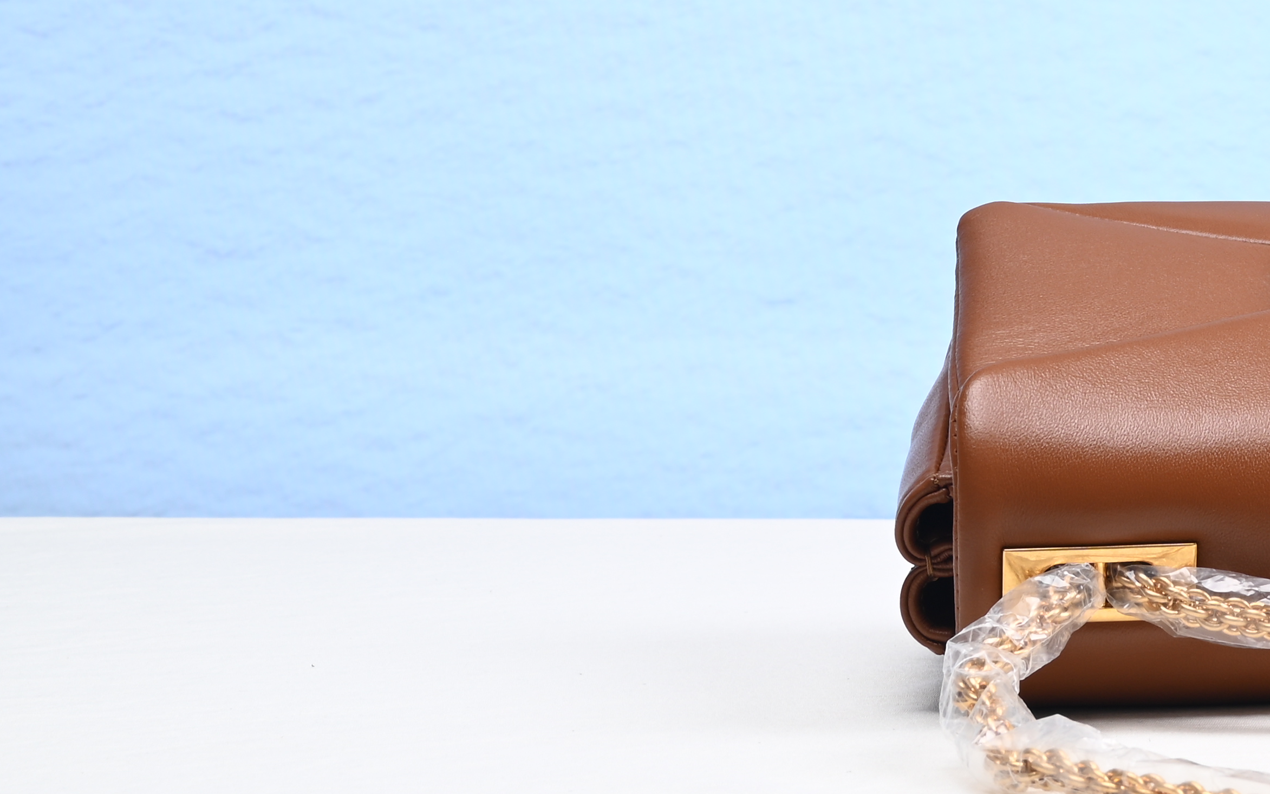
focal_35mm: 102
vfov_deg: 12.7
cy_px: -11
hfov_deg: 19.0
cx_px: 1621
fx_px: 3531
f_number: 16
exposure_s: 1/2
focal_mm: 39
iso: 100
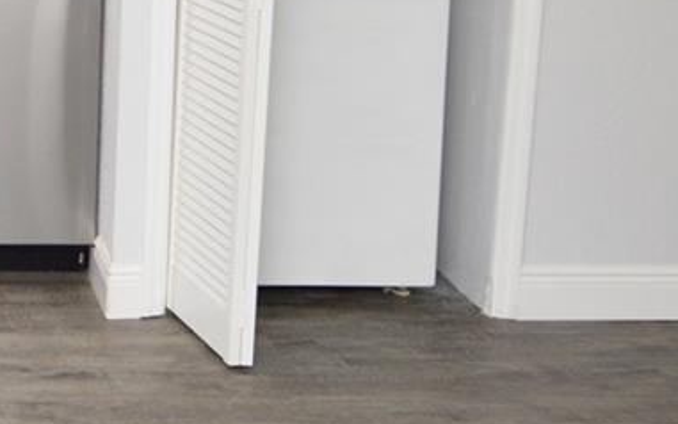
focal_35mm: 77
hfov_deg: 23.2
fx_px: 1423
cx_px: -246
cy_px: 40
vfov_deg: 16.7
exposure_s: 1/60
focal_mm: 12
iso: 400
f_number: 4
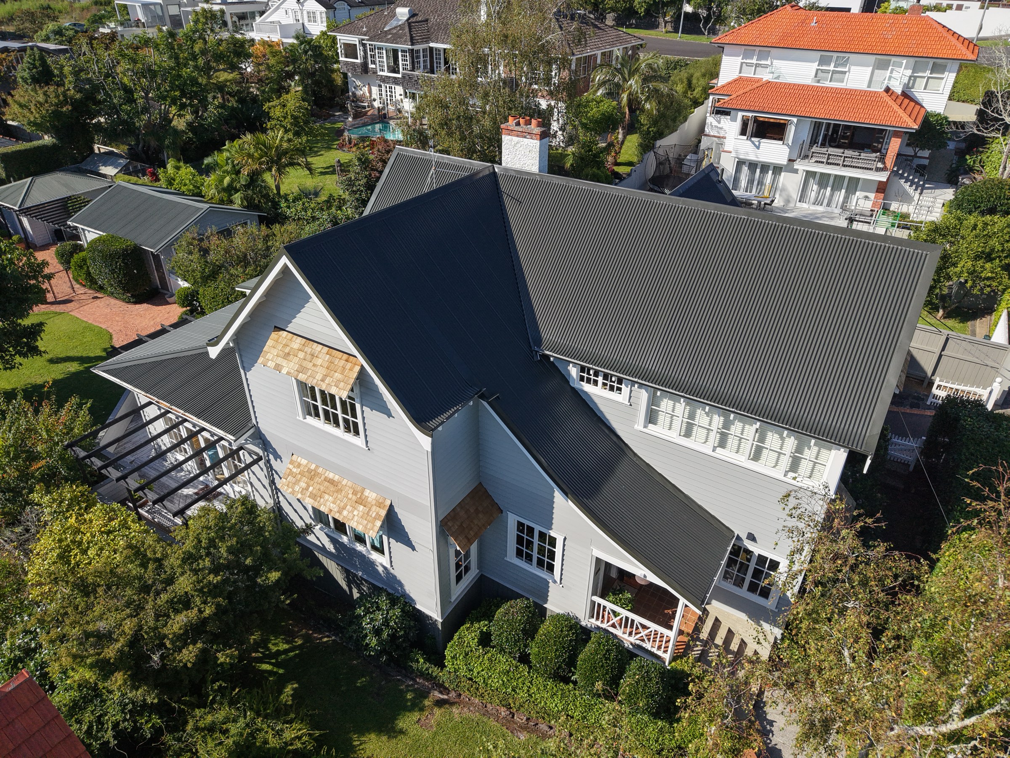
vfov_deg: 56.8
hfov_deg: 71.6
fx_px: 700
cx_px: 505
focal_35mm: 24
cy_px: 379
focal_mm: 8.67
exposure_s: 1/6400
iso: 310
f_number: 1.8
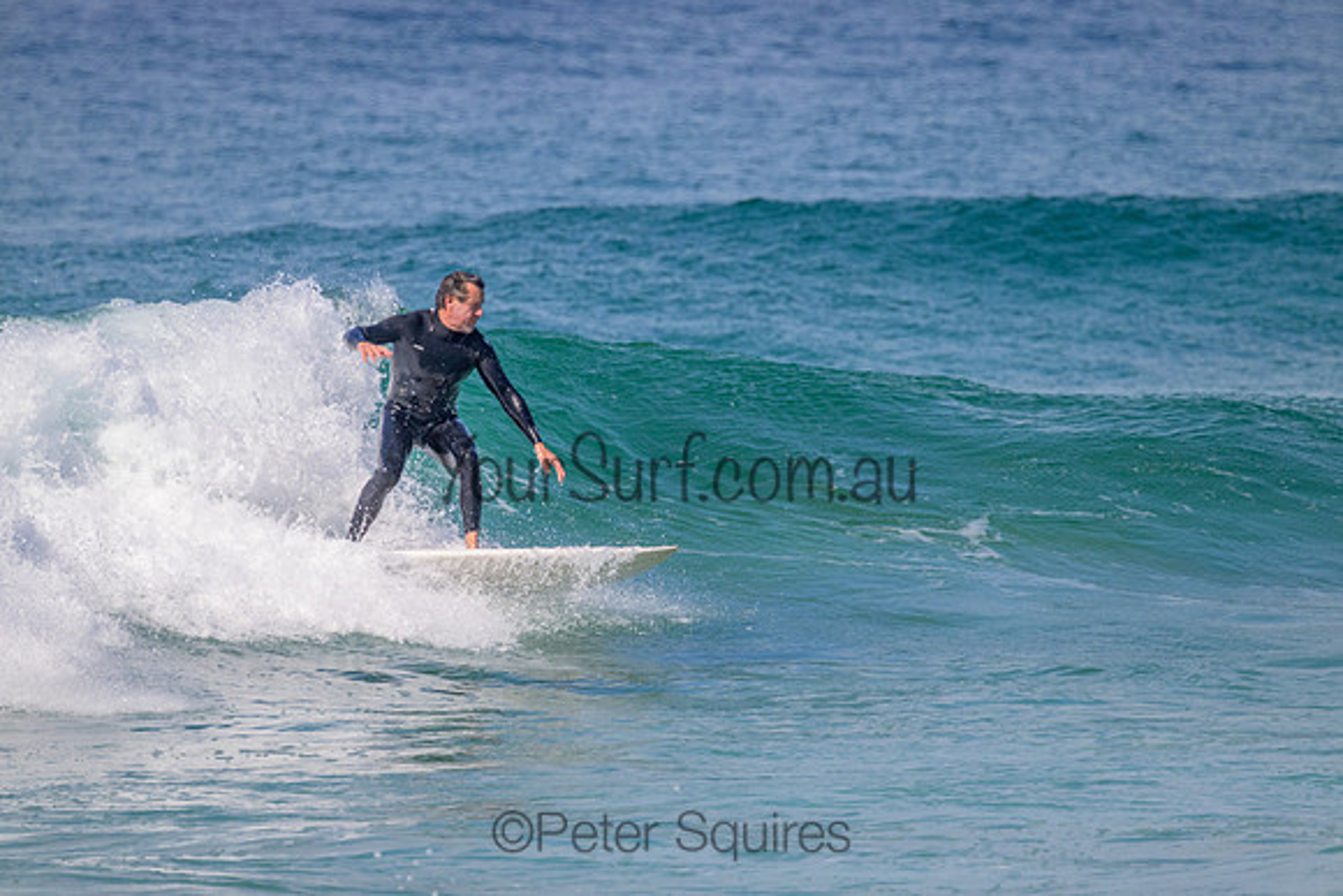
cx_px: 672
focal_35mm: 800
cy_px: 448
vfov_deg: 1.7
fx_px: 29850
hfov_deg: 2.6
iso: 1250
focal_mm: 800
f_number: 11
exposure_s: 1/2000
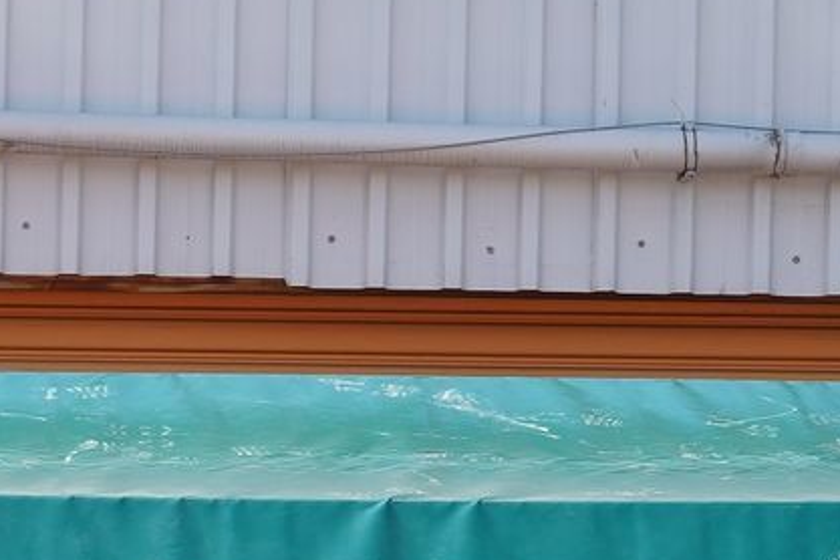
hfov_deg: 7.0
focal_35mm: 286
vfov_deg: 4.7
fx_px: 6673
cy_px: 1259
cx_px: -657
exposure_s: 1/320
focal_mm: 53
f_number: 7.1
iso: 200
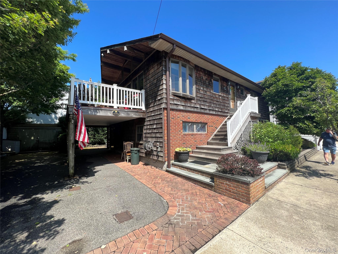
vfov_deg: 89.9
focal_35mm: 13
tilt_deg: +3.5
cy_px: 127
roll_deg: +1.2
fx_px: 127
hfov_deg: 106.2
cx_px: 169
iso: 32
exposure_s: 1/847
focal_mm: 1.57
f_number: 1.8
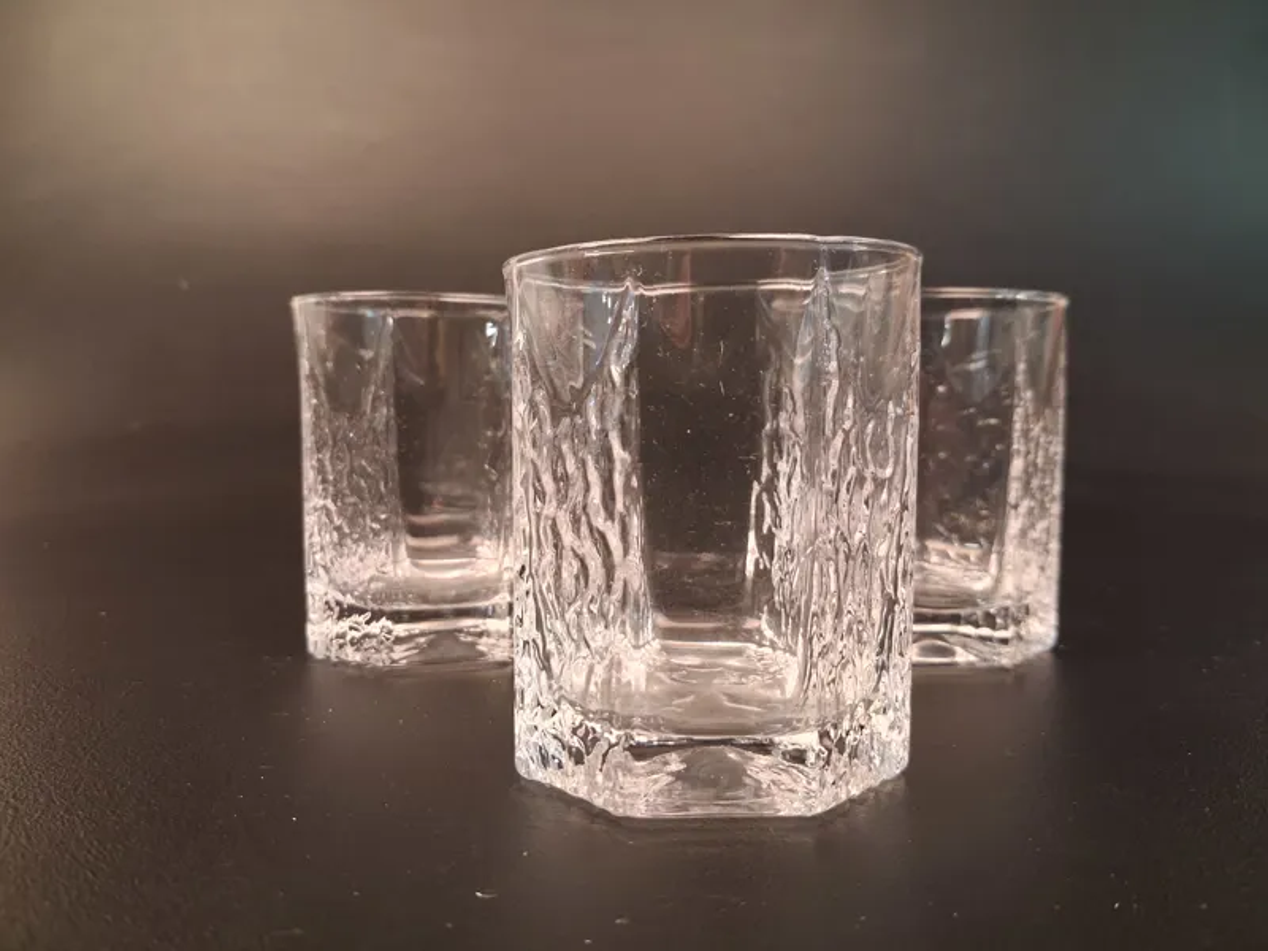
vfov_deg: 51.4
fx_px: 989
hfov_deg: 65.3
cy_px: 476
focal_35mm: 27
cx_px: 634
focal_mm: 4
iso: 400
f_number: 1.8
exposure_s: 1/33
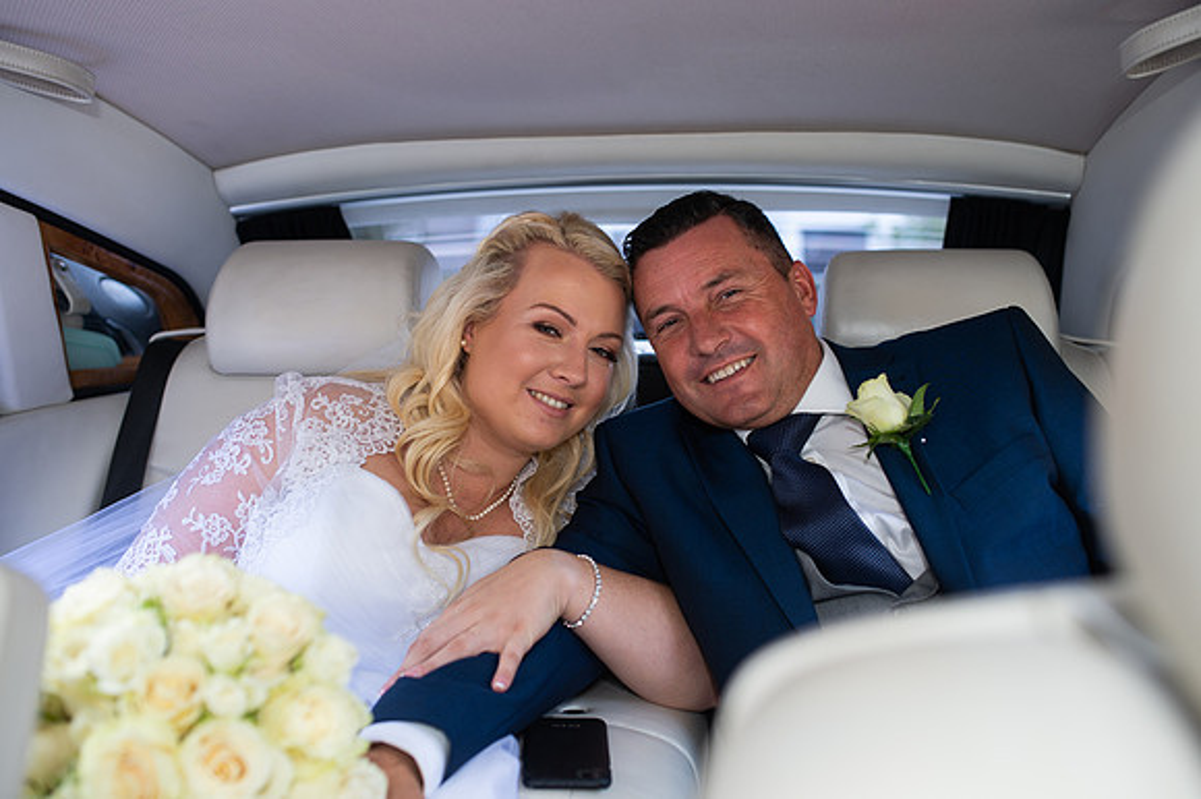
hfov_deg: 53.0
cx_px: 600
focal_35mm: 36
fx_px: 1205
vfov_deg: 36.7
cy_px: 400
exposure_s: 1/125
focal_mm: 35
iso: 200
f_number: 2.8
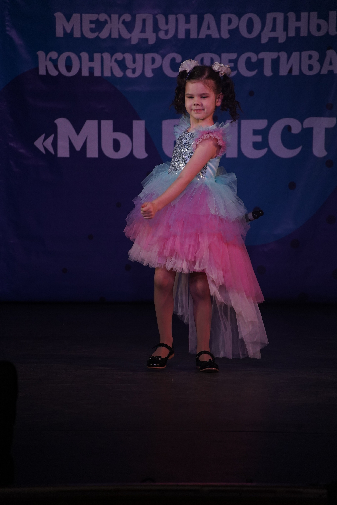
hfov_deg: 5.5
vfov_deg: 8.3
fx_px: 3482
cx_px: 168
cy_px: 252
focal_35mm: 248
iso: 2000
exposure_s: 1/400
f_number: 6.3
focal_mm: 248
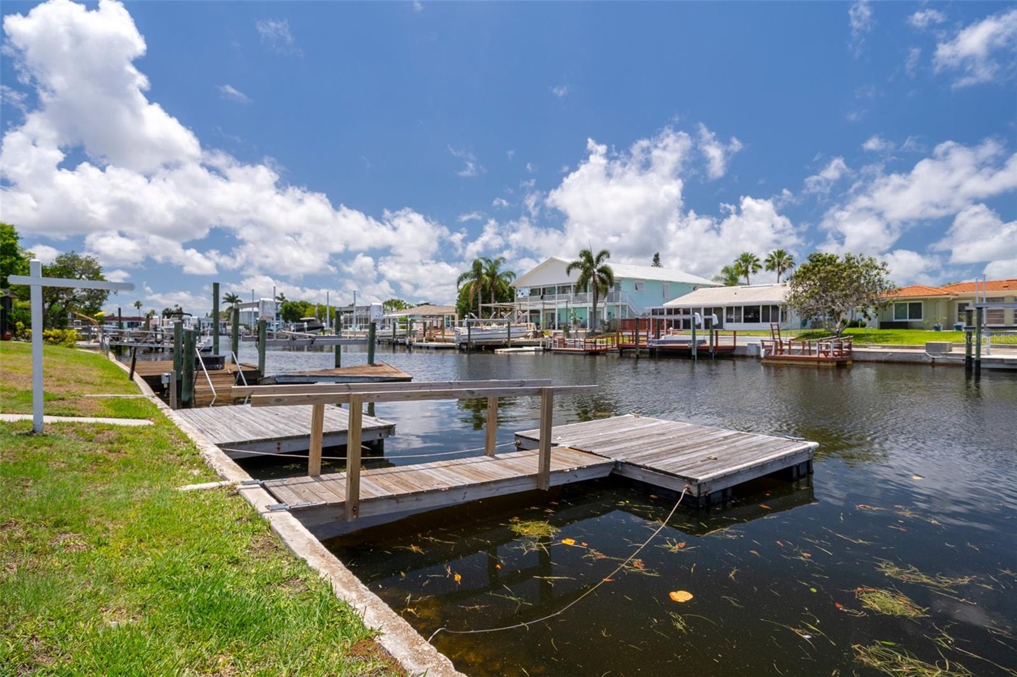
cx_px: 508
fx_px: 565
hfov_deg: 84.0
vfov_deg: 61.9
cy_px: 338
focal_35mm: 20
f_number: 9
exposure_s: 1/200
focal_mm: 20
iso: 320
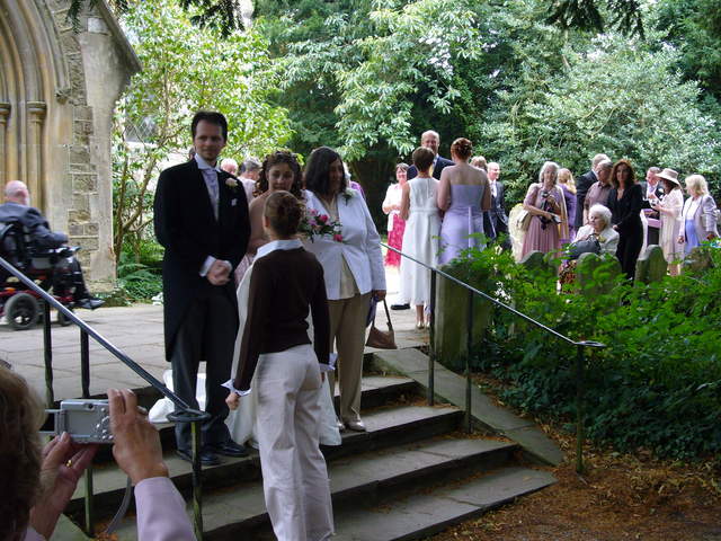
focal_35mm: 49
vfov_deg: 29.7
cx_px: 360
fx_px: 1021
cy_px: 270
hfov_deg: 38.9
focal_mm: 8.1
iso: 100
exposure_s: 1/30
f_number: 3.6
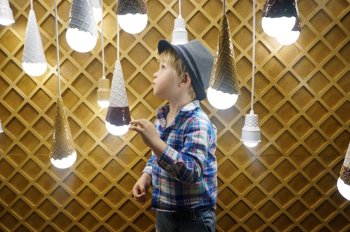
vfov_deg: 53.0
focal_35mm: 24
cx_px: 175
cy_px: 116
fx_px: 233
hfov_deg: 73.8
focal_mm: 16
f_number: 4
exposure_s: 1/160
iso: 250
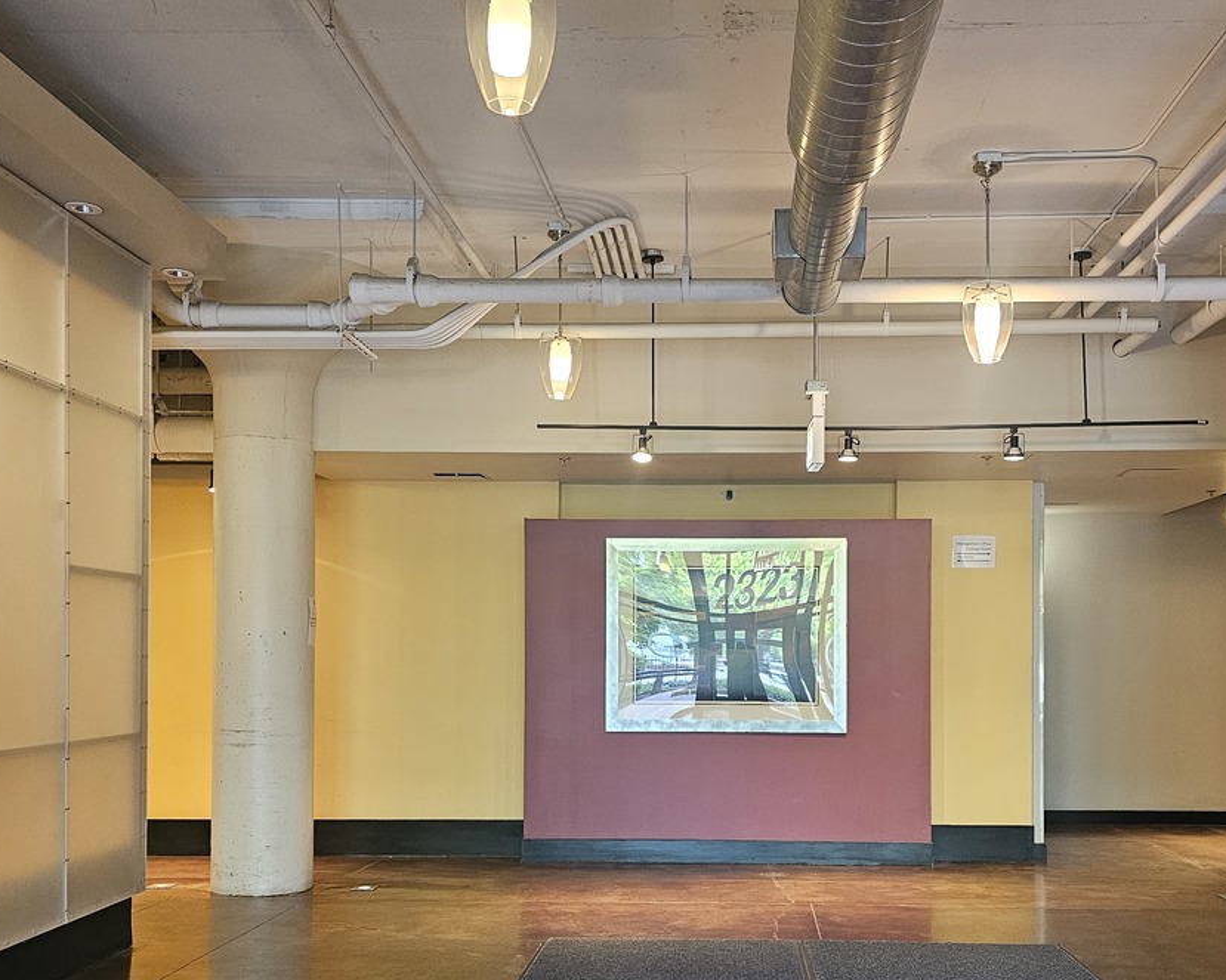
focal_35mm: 39
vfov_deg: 37.9
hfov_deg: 46.7
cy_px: 633
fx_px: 1415
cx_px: 688
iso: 800
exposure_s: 1/120
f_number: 1.7
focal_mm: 6.3
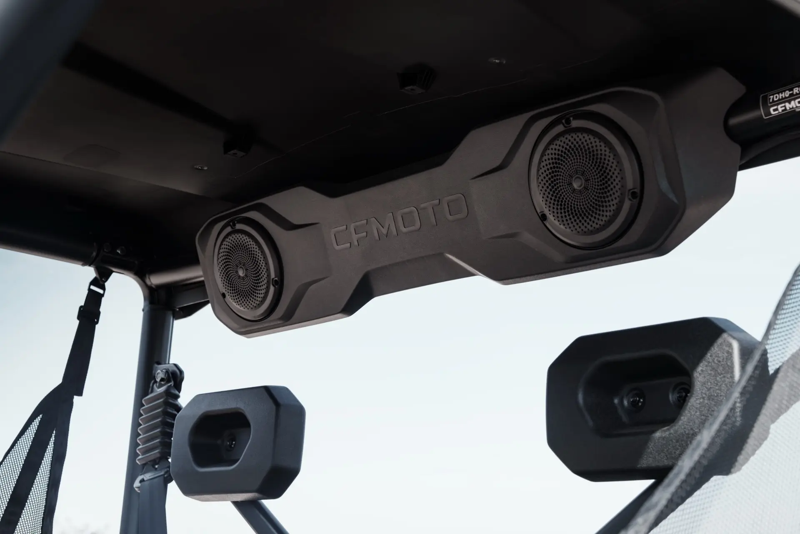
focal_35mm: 56
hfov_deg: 35.6
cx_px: 400
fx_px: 1247
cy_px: 267
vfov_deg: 24.1
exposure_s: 1/125
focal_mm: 56.1
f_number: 7.1
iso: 100
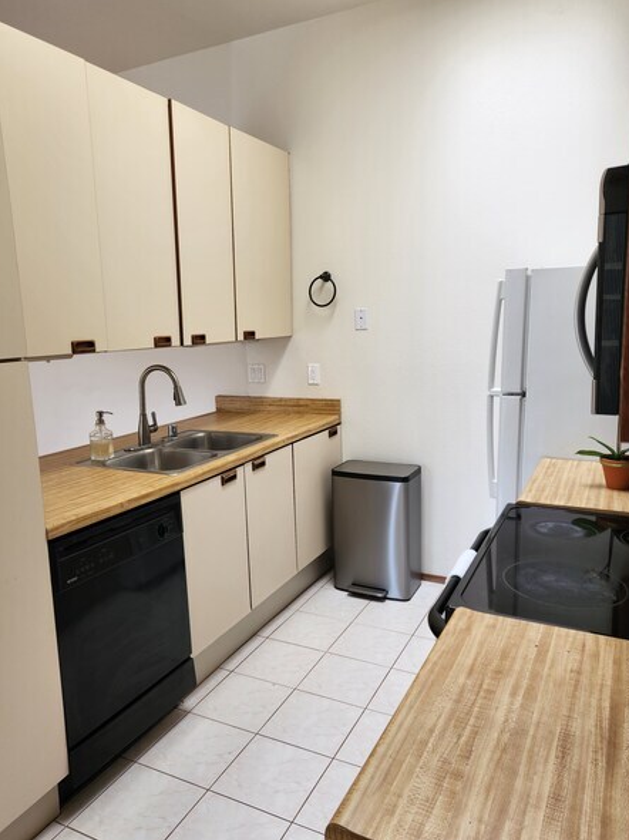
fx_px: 630
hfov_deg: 53.0
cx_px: 286
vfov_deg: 67.3
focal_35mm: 26
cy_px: 426
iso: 50
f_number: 1.8
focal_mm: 5.4
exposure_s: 1/120
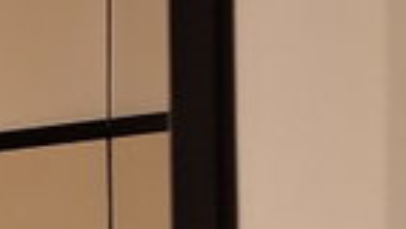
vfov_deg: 6.3
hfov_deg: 14.4
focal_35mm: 141
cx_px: -169
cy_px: 1030
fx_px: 1519
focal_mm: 5.54
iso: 320
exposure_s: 1/25
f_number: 1.8
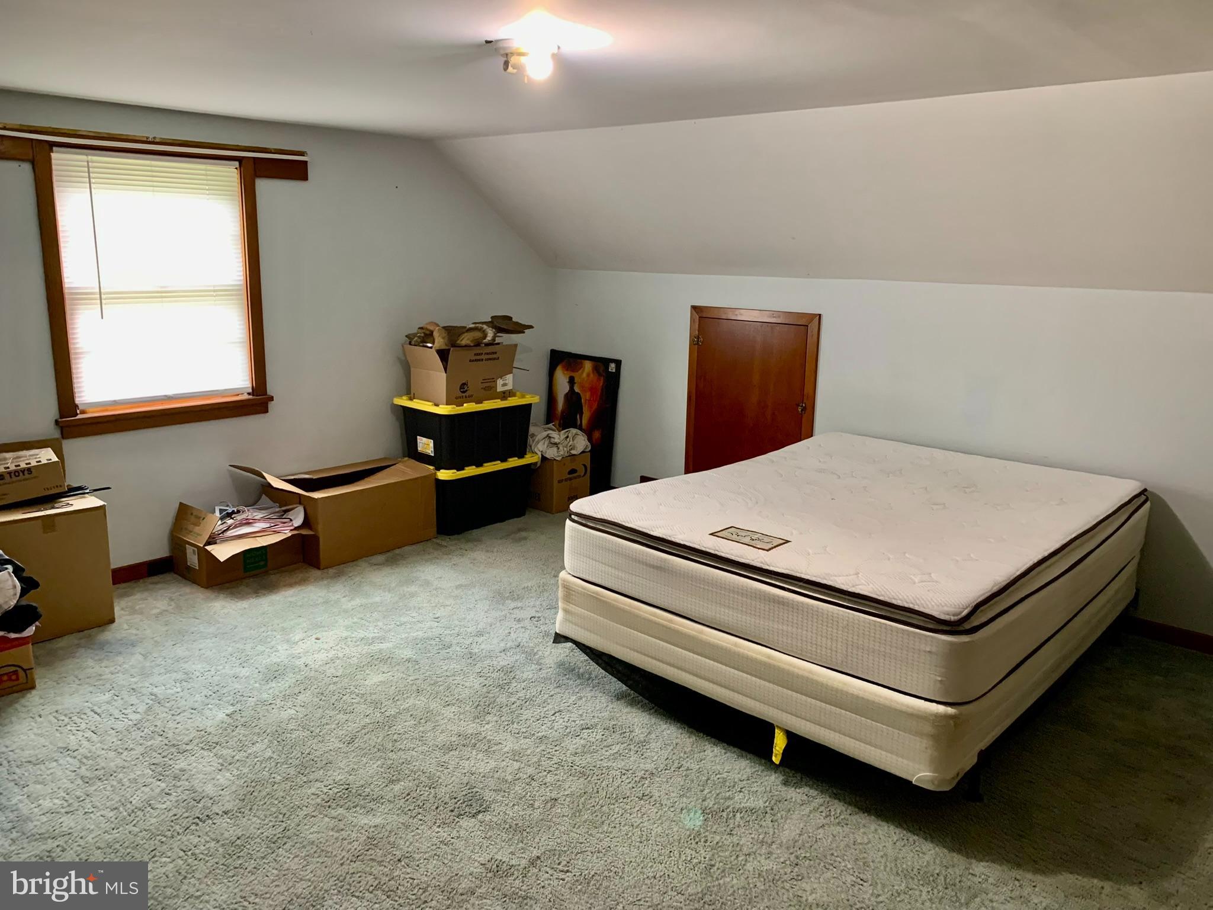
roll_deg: -0.2
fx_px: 911
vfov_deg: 53.1
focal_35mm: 26
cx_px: 606
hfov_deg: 67.3
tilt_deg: -11.4
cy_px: 455
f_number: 1.8
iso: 250
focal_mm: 4.25
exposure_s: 1/60
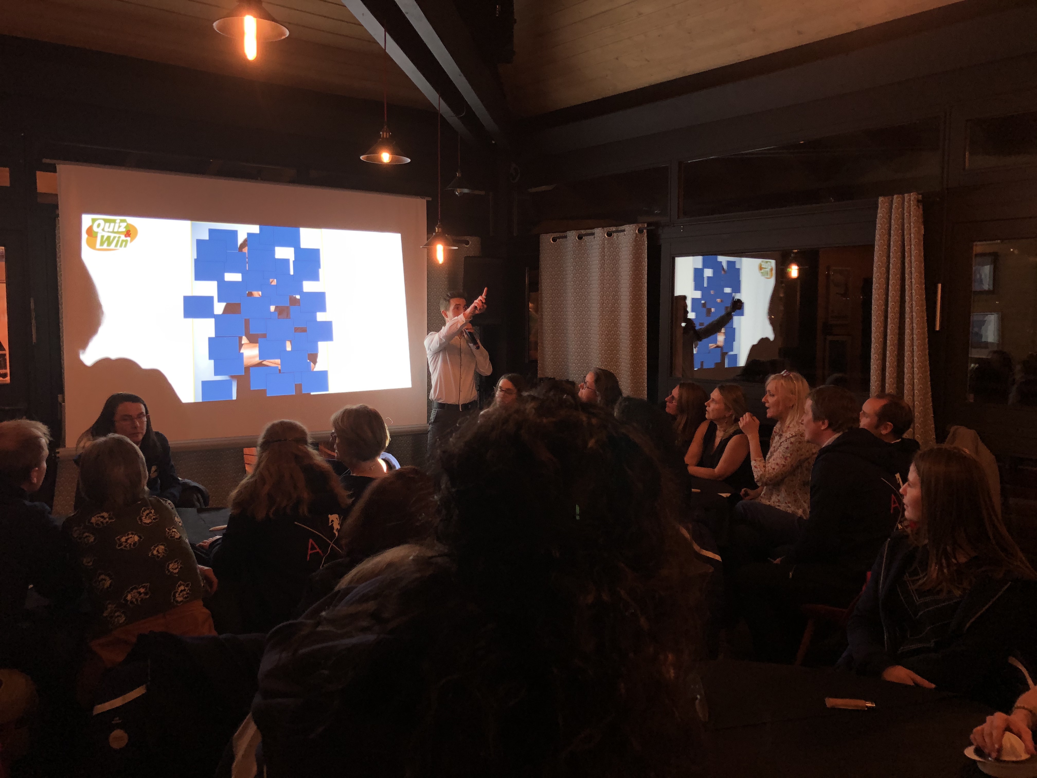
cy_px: 389
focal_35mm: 28
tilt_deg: -6.9
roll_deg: -0.4
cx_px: 518
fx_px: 839
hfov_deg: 63.4
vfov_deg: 49.7
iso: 400
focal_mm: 3.99
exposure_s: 1/60
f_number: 1.8
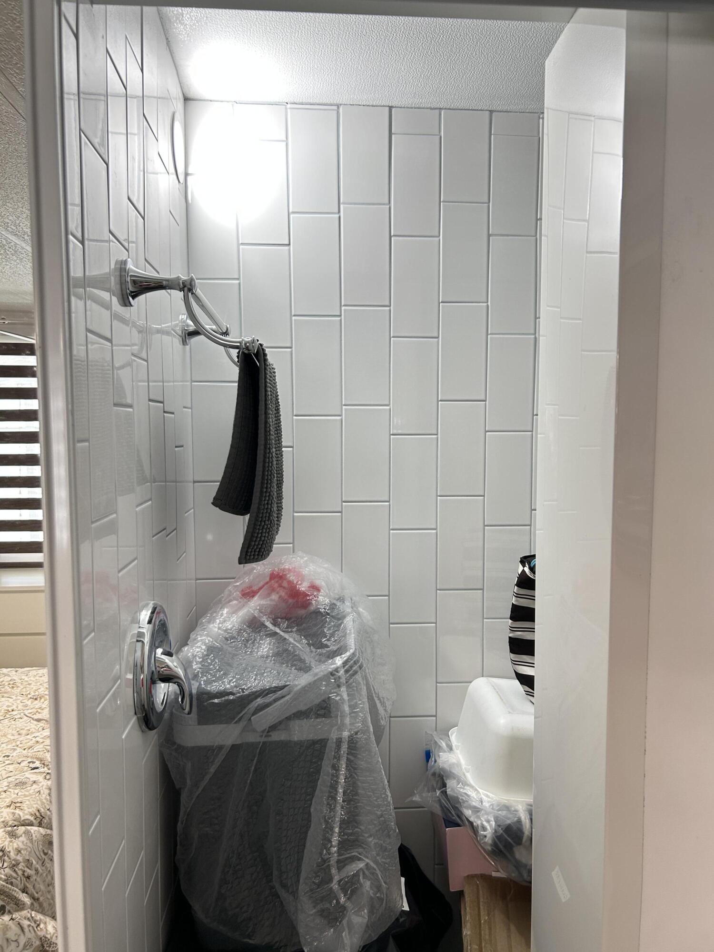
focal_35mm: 26
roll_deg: -0.6
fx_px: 715
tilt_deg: -5.4
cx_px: 357
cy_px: 476
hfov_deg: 53.1
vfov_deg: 67.3
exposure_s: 1/60
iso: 80
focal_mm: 5.7
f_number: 1.5
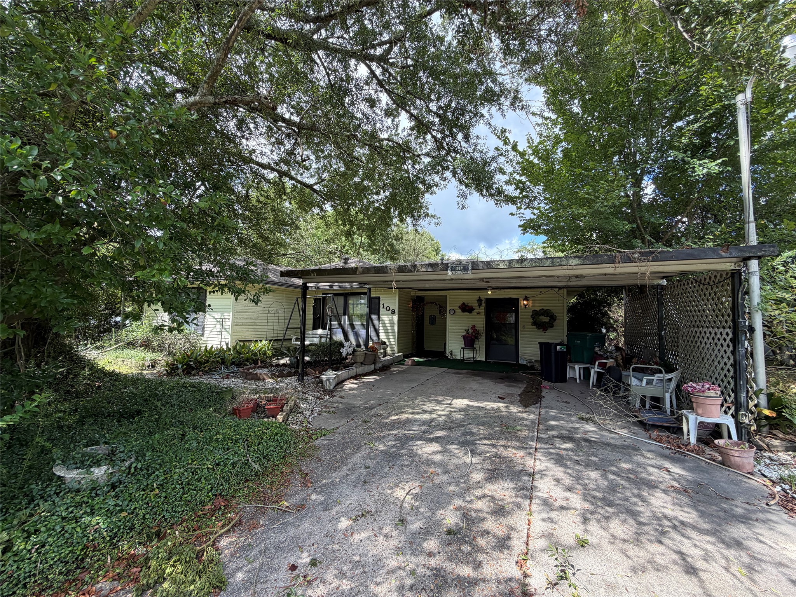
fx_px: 322
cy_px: 298
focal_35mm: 14
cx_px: 398
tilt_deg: +3.0
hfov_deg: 102.1
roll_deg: -0.8
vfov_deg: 85.7
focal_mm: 2.22
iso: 50
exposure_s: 1/276
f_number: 2.2
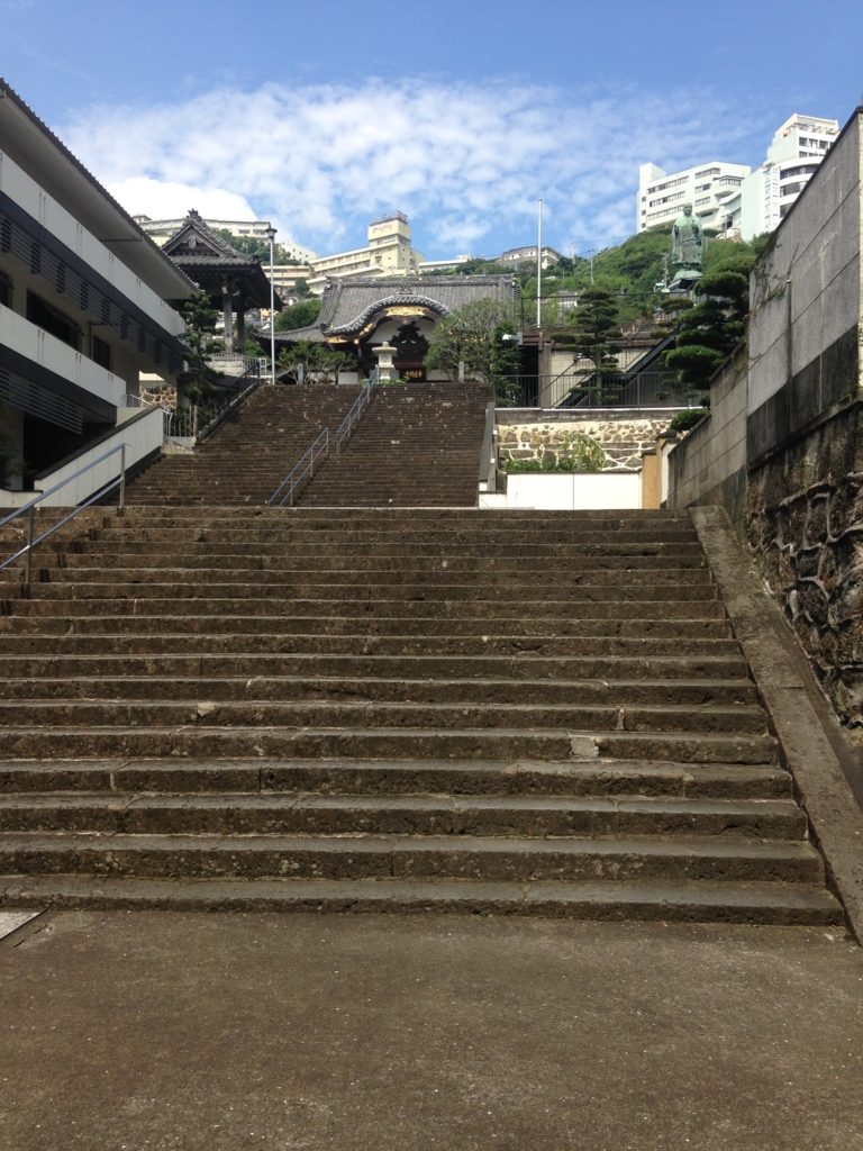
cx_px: 432
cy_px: 576
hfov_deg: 42.9
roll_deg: -2.0
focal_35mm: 33
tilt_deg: +1.5
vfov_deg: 55.4
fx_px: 1097
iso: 50
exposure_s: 1/1022
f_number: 2.4
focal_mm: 4.12
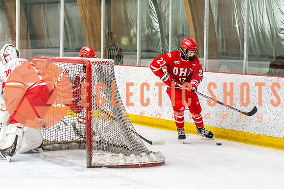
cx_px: 199
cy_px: 94
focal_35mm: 143
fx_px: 1128
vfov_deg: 9.6
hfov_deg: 14.3
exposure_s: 1/800
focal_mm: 102
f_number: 2.8
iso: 4000
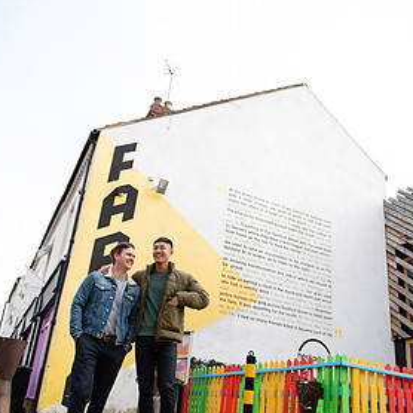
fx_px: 445
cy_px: 233
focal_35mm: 33
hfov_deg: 49.7
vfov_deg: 49.6
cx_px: 202
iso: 31
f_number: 2.8
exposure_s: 1/160
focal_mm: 24
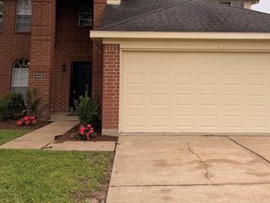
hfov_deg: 48.9
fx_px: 296
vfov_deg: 36.7
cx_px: 144
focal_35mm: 38
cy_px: 48
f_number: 1.78
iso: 80
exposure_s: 1/1230
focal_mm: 6.76
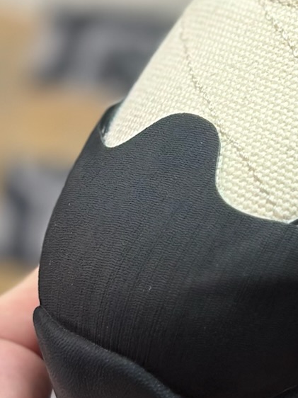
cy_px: -97
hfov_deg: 8.2
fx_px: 2010
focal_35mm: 175
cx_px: 510
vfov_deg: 11.1
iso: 80
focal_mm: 6.86
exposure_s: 1/612
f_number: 1.78
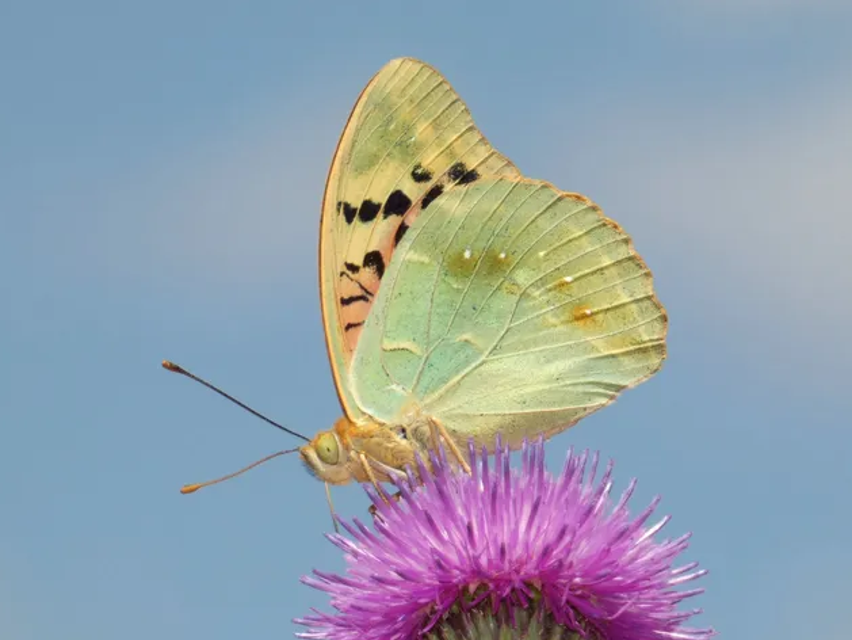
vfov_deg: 2.9
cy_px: 320
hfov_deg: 3.9
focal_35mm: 509
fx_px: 12530
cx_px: 423
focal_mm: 89.5
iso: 80
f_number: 5.6
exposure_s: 1/400
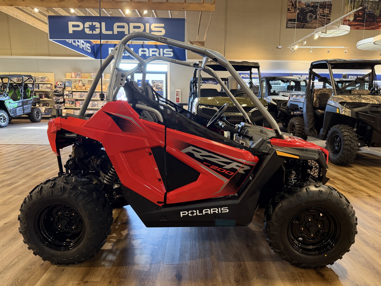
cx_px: 190
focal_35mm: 24
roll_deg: -1.6
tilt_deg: -9.8
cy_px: 143
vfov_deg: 56.8
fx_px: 264
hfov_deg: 71.6
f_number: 1.78
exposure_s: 1/60
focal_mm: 6.76
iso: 500
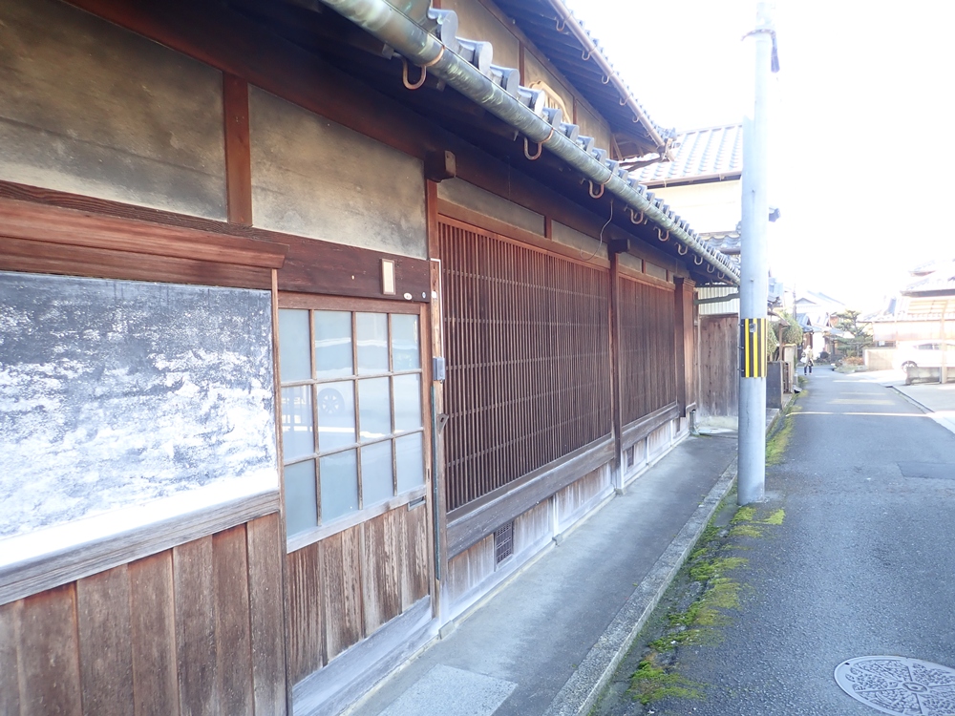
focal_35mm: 25
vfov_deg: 54.9
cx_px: 478
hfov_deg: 69.4
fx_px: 690
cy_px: 358
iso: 100
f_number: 2
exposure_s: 1/80
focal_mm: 4.5
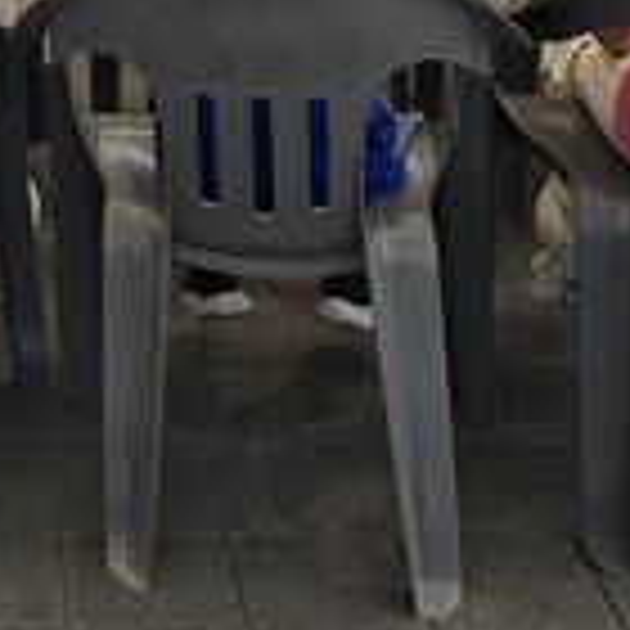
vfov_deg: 18.0
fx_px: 1791
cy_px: -292
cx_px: -279
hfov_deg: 18.1
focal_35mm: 87
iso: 80
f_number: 1.7
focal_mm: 6.3
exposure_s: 1/5017
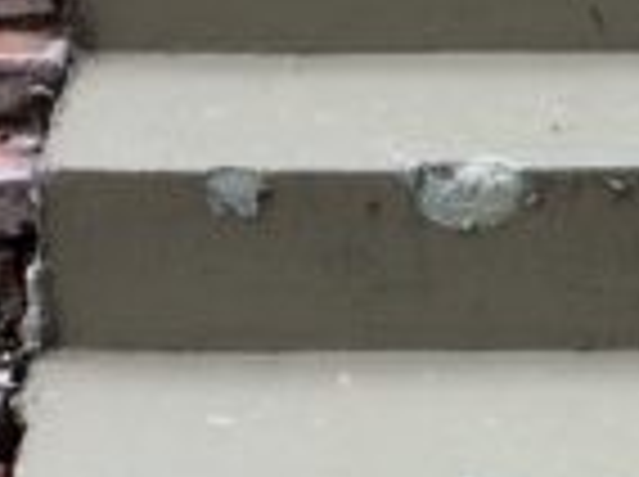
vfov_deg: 9.4
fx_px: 2893
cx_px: 819
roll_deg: -1.1
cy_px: 310
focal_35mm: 157
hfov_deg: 12.2
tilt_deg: -19.1
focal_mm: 4.15
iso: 40
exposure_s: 1/120
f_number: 2.2
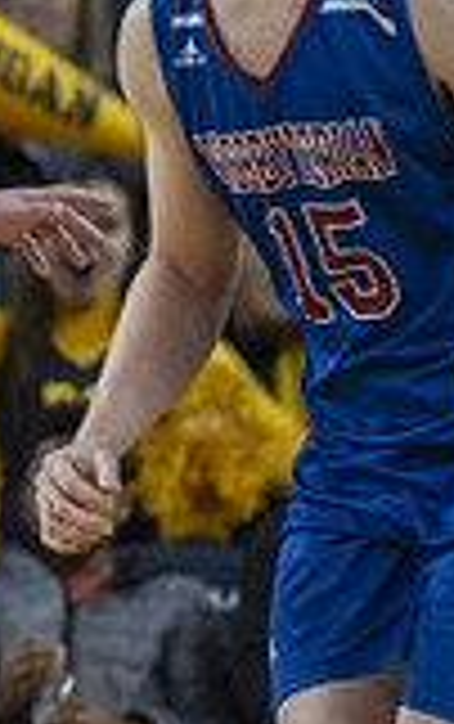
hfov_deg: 1.1
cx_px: -745
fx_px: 23258
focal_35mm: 1178
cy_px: 278
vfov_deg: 1.8
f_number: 2.8
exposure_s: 1/800
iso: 1250
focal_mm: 200
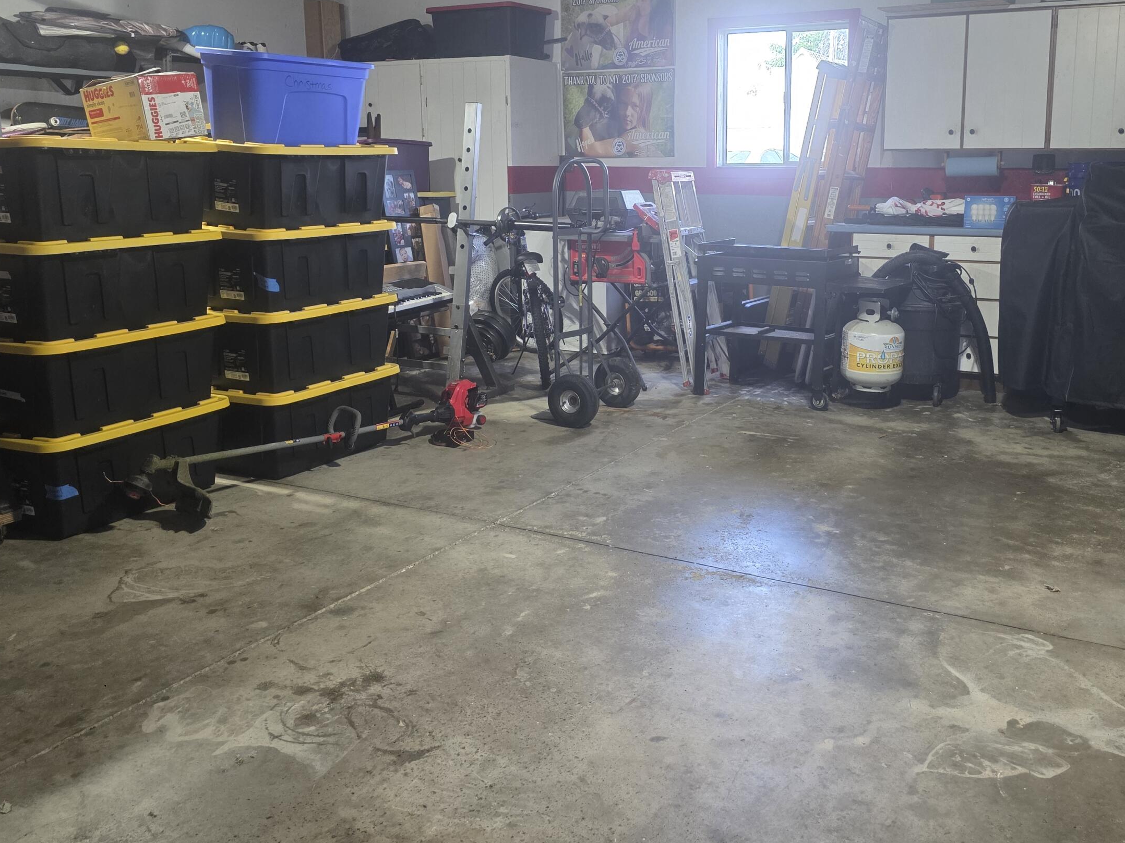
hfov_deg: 56.5
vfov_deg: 43.6
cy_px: 289
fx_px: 1040
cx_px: 659
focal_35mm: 32
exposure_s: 1/120
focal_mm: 6.3
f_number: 1.7
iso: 200
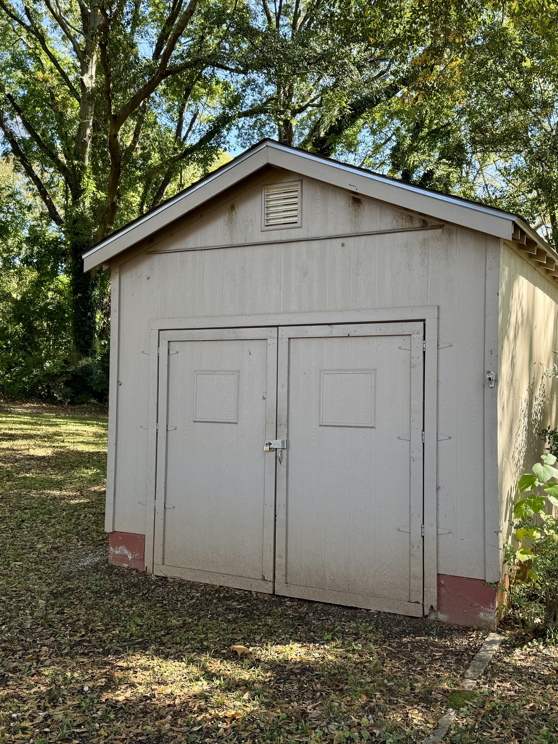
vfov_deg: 55.3
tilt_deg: +2.2
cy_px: 362
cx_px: 330
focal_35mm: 33
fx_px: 709
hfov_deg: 42.8
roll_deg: -0.9
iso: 64
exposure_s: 1/218
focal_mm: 6.76
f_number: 1.78
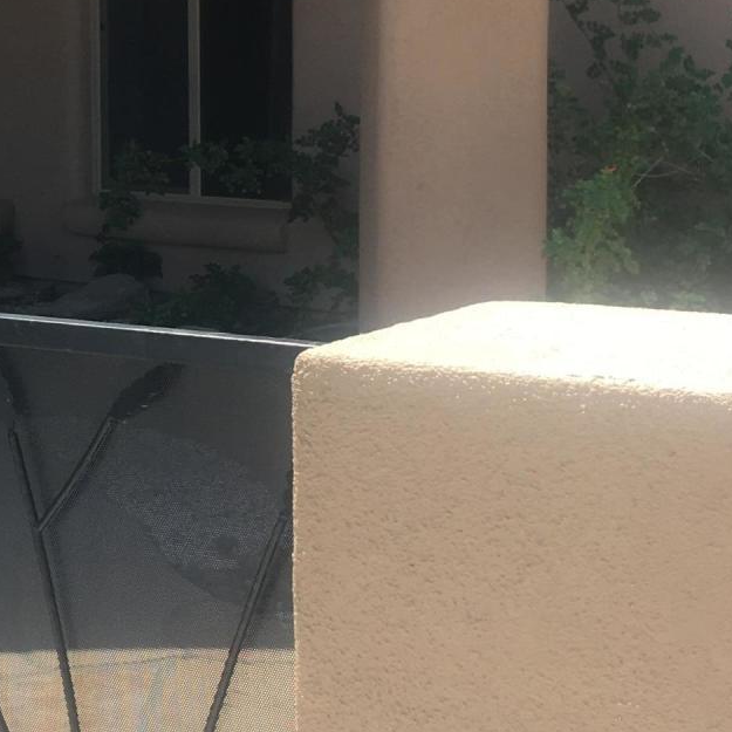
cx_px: 48
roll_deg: +0.5
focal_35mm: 82
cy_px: 255
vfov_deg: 21.1
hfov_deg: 20.6
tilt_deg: -7.4
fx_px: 1962
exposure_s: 1/463
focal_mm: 4.15
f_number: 2.2
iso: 25
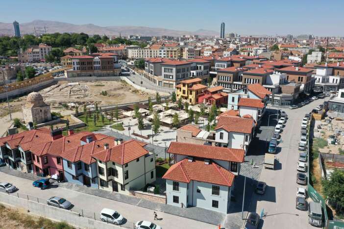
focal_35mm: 28
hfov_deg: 65.5
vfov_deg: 46.4
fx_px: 268
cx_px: 172
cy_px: 114
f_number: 6.3
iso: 100
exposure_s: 1/500
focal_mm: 10.26
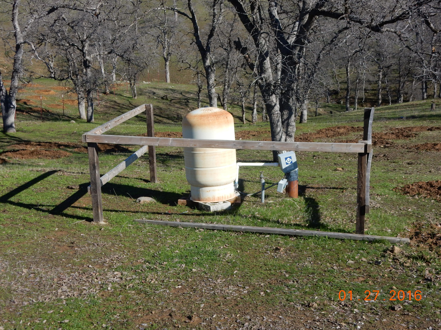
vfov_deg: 28.6
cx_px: 220
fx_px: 650
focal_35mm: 51
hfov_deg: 37.5
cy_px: 165
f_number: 4.5
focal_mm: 9
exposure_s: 1/800
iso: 125
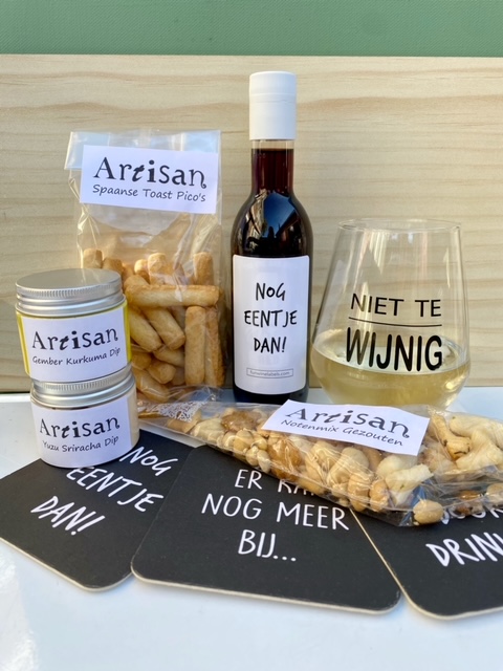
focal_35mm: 26
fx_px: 504
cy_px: 336
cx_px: 252
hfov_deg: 53.1
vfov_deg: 67.3
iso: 32
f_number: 1.8
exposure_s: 1/479
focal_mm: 4.25
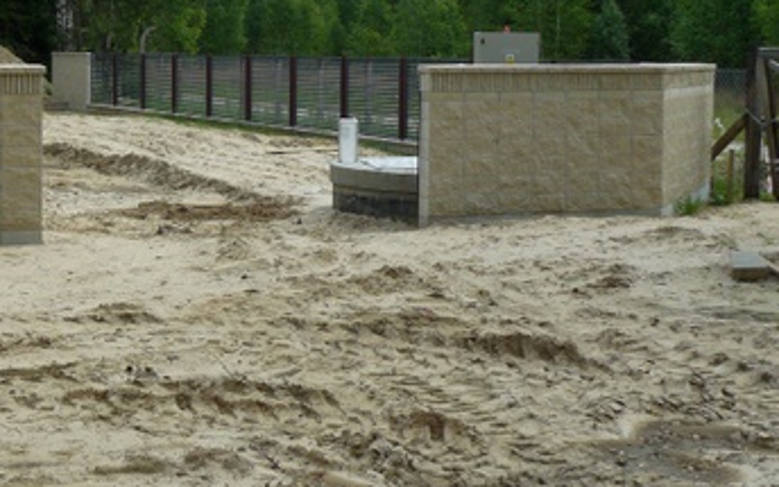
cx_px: 70
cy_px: 125
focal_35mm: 71
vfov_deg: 18.2
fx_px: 1507
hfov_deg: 27.9
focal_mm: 6
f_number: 5
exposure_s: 1/200
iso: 100
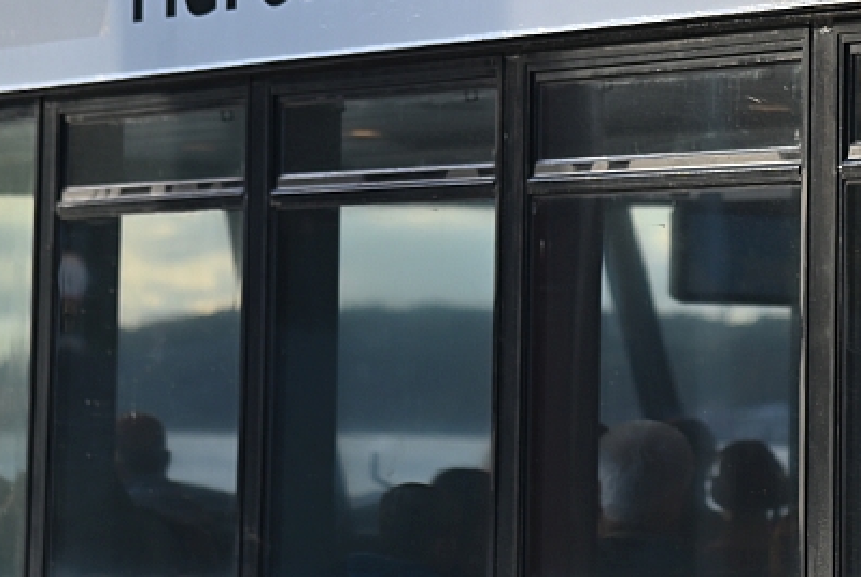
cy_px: -124
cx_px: 588
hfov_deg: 6.7
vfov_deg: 4.5
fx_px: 7353
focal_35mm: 307
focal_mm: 120
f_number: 4
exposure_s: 1/250
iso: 100
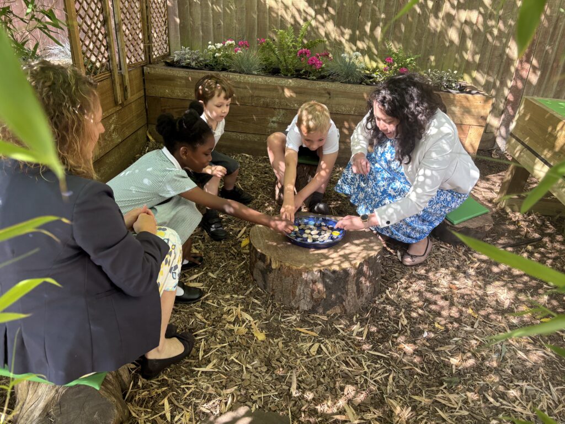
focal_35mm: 26
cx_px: 282
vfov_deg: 53.1
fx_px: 424
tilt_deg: -25.2
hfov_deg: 67.3
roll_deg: -2.8
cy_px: 212
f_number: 1.6
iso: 100
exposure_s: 1/242
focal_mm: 5.96
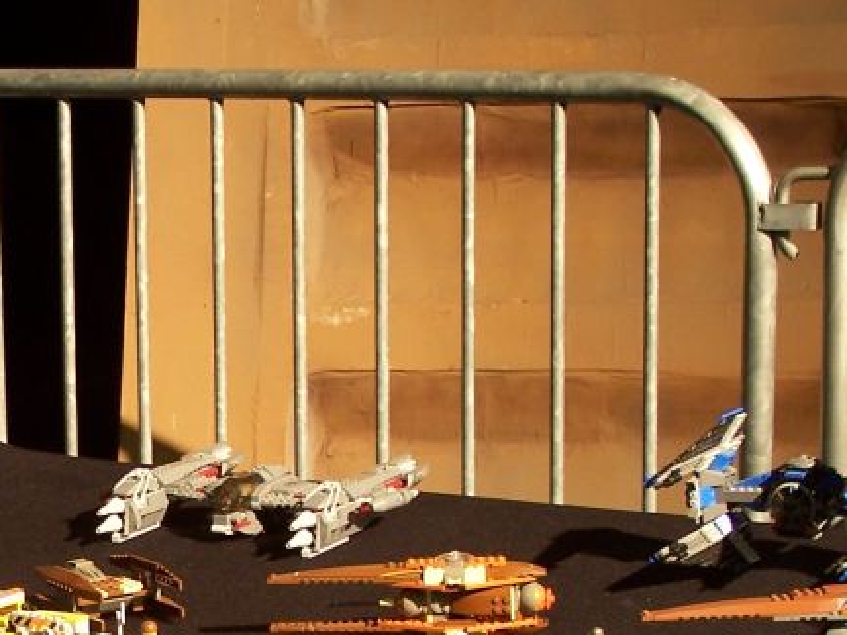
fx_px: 3426
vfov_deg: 10.5
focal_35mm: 140
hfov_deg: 13.8
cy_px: 690
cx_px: -78
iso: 80
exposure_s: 1/2
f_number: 3.1
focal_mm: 9.8
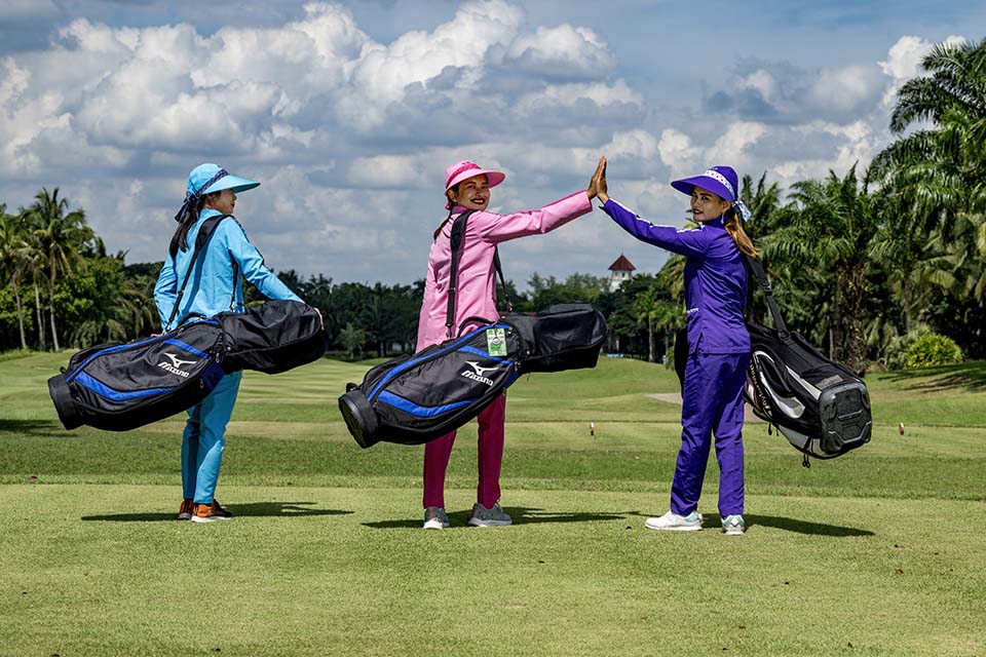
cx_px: 493
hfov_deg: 21.0
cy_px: 328
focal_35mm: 97
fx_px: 2657
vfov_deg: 14.1
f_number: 10
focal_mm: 97
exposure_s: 1/200
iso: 64
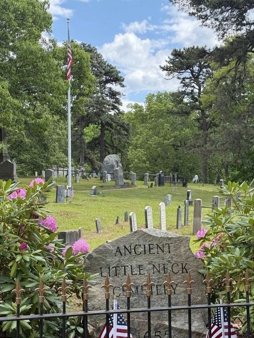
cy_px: 199
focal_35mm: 57
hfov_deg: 25.6
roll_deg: -0.7
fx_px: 558
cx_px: 121
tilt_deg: -2.5
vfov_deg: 33.7
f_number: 1.78
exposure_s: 1/1377
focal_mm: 6.76
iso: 80
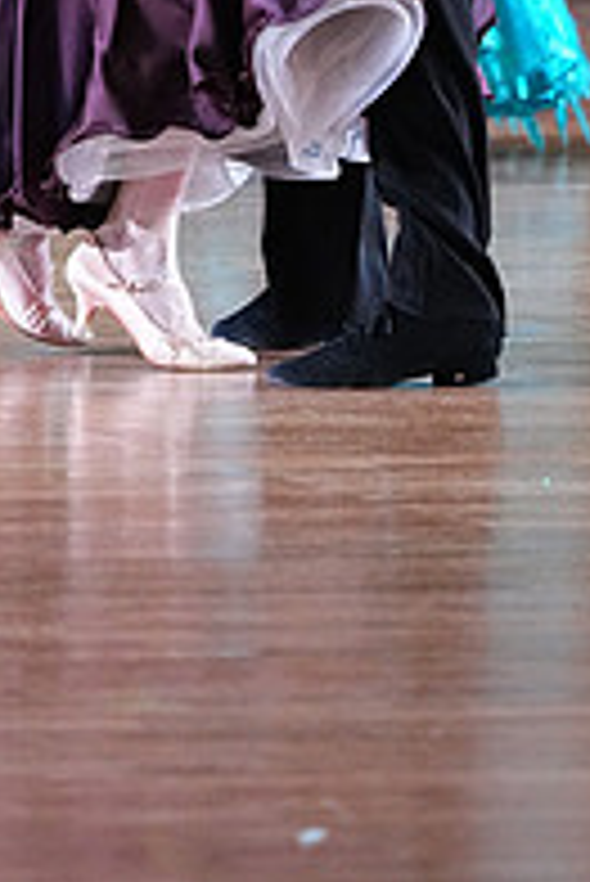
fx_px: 14527
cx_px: 38
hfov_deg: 2.3
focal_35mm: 592
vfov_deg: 3.5
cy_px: -414
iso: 6400
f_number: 4.5
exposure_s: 1/400
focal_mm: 200
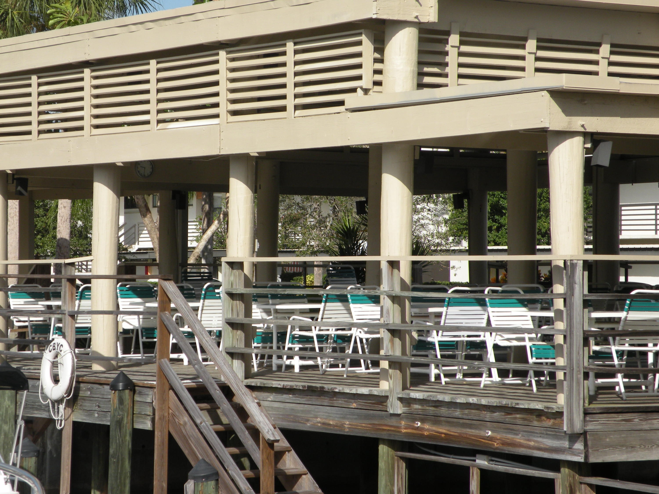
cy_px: 247
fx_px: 2094
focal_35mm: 110
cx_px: 330
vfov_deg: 13.5
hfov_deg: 17.9
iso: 64
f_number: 4
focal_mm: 19.4
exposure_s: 1/868
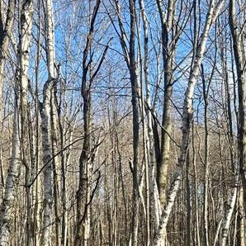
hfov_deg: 23.6
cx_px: 89
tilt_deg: +2.6
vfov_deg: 23.0
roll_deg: +0.5
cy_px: 228
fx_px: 587
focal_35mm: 73
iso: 80
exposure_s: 1/1241
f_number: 1.78
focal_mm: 6.86
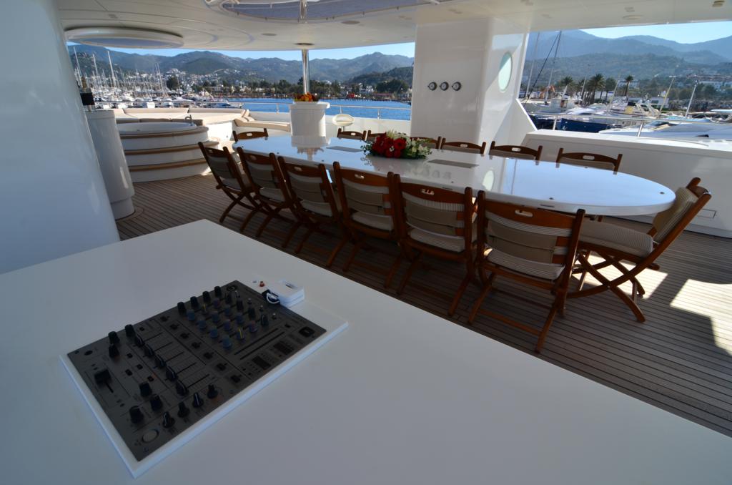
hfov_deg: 95.1
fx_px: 335
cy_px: 242
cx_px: 366
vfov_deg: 71.8
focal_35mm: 16
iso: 200
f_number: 10
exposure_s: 1/400
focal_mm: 11
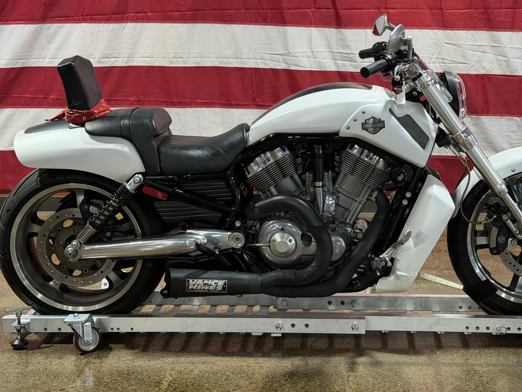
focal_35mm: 67
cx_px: 334
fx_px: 1010
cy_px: 173
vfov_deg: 21.9
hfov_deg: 28.8
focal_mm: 6.76
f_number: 1.78
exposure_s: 1/60
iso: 64
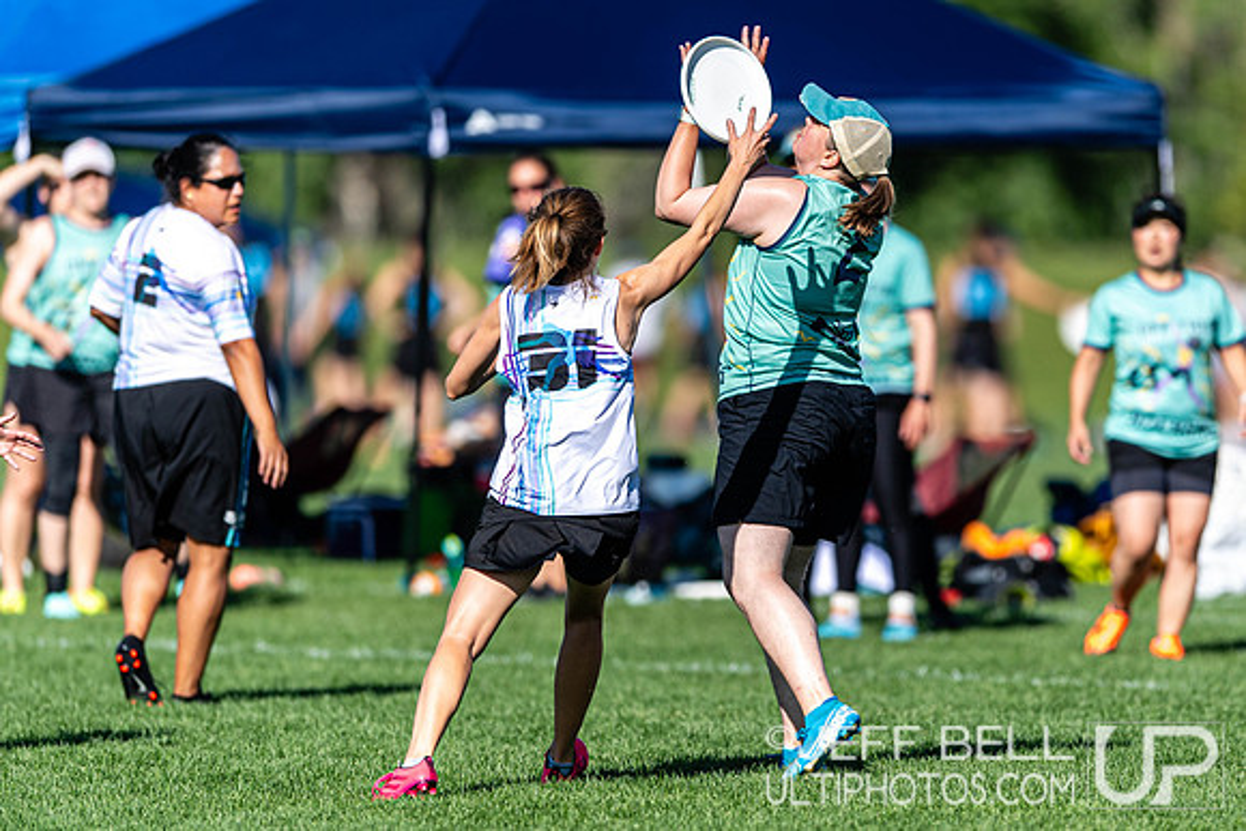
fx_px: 21192
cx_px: 838
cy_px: 410
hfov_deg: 3.4
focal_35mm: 612
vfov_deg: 2.2
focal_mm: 400
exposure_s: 1/2500
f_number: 2.8
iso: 100
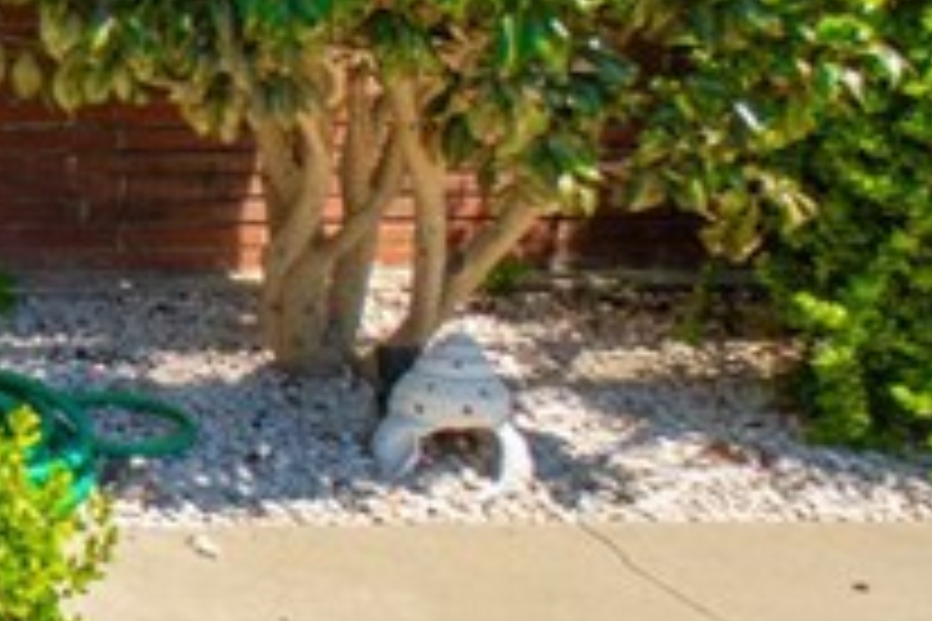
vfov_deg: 14.0
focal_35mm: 89
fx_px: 2304
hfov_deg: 16.7
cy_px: -423
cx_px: -968
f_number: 7.1
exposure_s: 1/250
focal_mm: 12
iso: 100
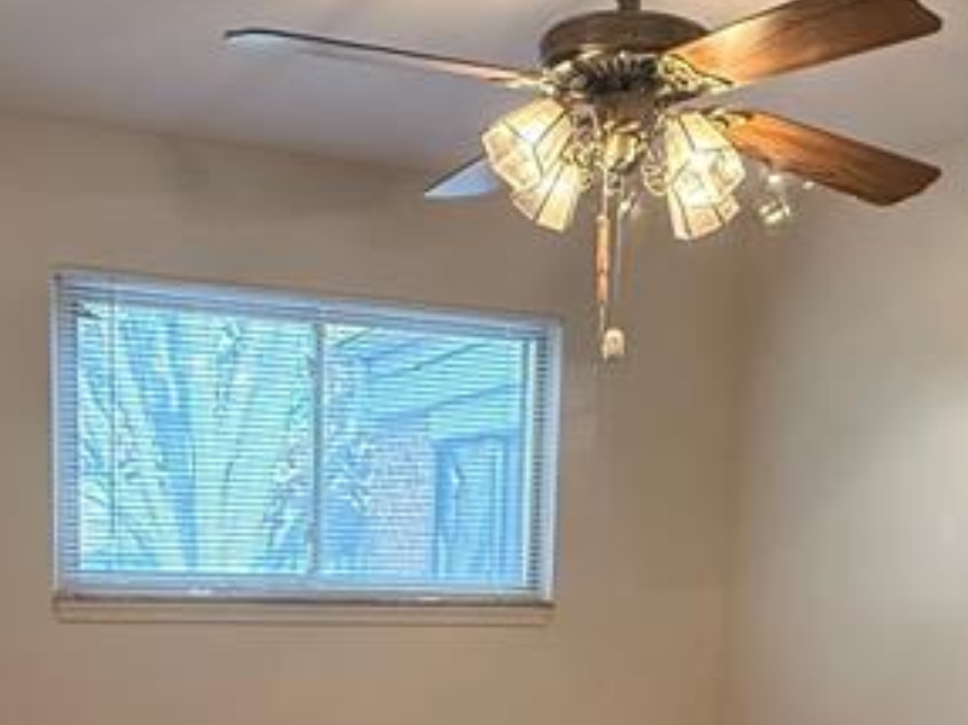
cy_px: 732
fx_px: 1398
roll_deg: -2.5
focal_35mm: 50
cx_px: 533
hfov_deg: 38.2
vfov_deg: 27.4
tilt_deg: -8.0
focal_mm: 2.22
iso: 400
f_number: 2.2
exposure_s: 1/60
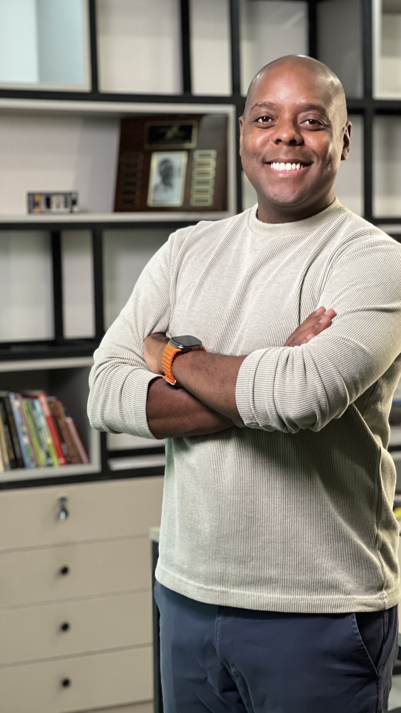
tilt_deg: -3.6
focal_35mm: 84
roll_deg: -0.1
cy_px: 356
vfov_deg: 25.3
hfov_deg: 14.4
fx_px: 1588
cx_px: 266
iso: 400
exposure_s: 1/35
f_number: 2.8
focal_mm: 9
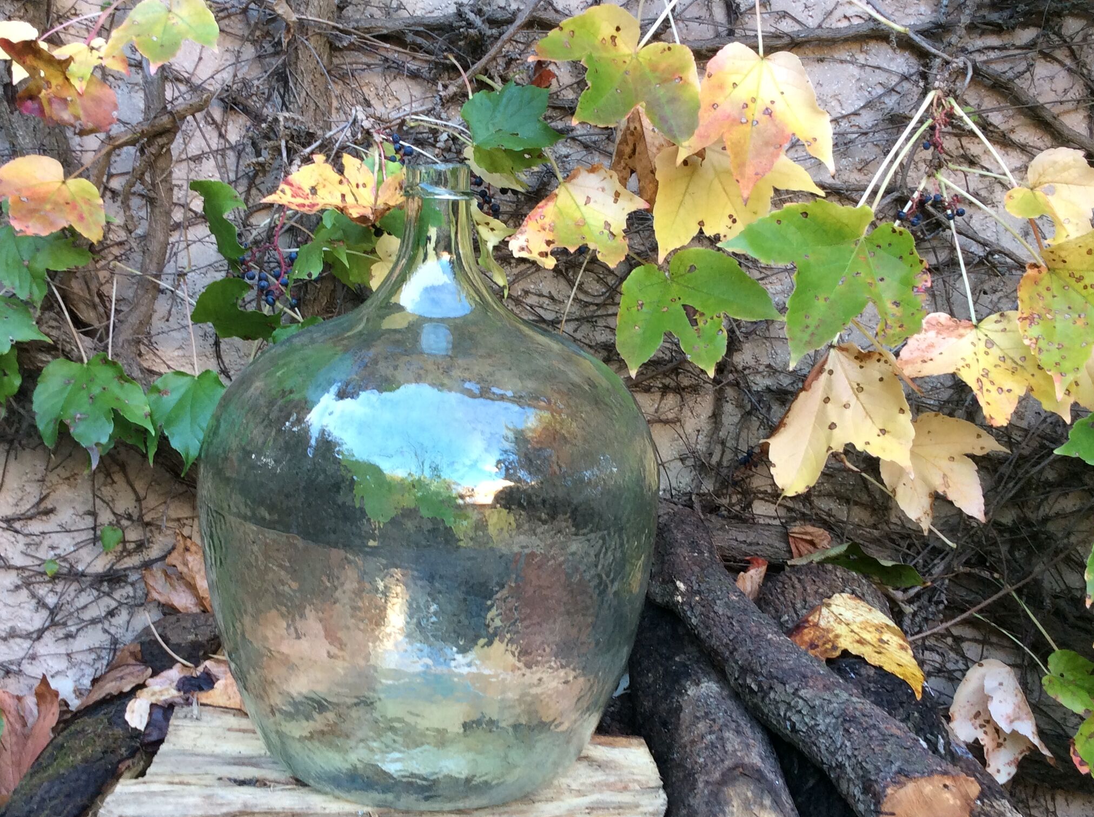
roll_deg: -2.9
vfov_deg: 35.0
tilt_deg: -9.3
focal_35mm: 41
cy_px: 471
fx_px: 1294
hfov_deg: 45.8
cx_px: 510
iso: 32
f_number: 2.4
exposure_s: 1/33
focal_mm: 3.3
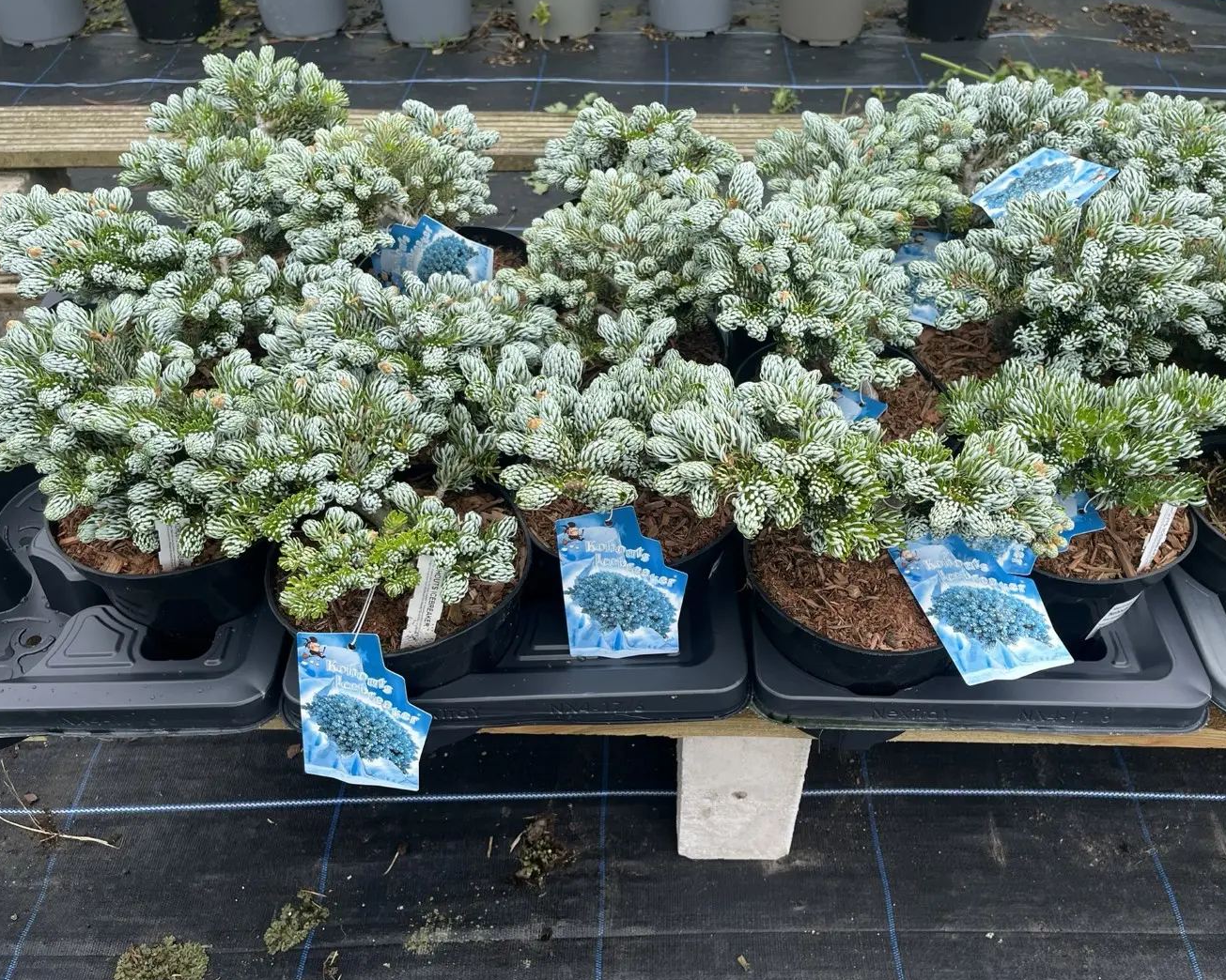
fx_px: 1016
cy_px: 484
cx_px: 658
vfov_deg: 51.5
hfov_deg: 62.1
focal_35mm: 28
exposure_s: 1/1497
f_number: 1.6
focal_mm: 5.1
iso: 50
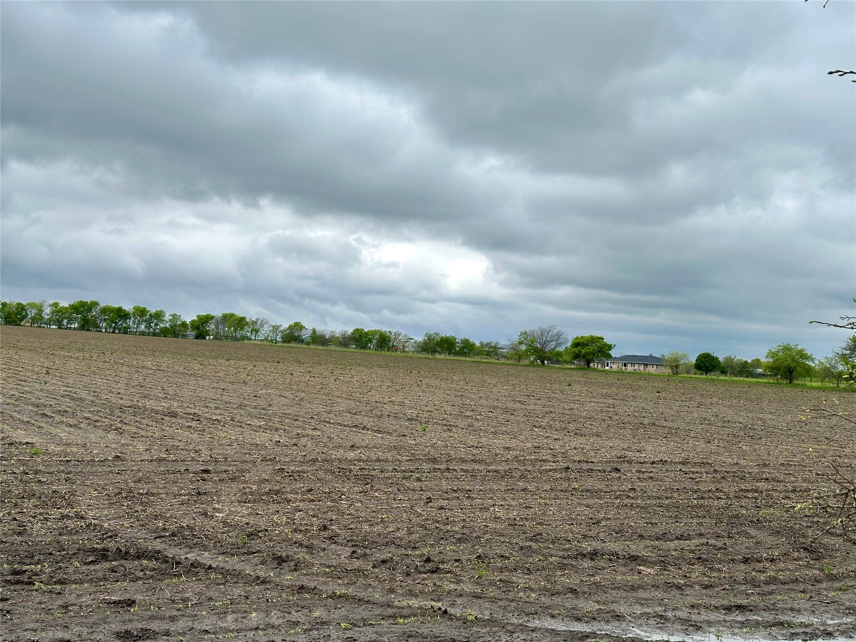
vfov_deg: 30.3
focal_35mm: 48
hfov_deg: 39.7
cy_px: 321
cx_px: 428
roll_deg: -3.5
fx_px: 1187
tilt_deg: +1.5
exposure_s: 1/6211
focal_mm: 6.86
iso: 64
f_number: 1.78
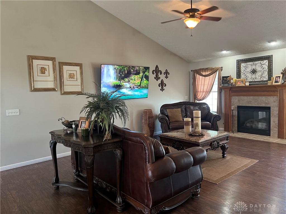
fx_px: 215
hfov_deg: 67.3
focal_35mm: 26
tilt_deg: -5.5
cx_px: 143
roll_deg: +2.6
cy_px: 107
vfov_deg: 53.1
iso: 200
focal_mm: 5.7
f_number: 1.5
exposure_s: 1/60
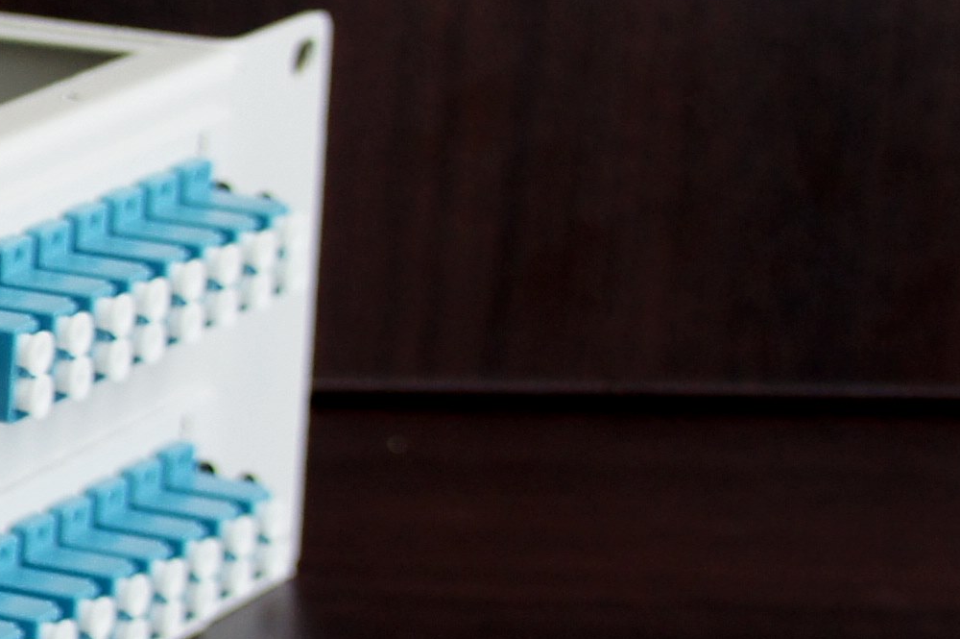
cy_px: 381
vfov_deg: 6.2
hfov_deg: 8.7
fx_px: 5888
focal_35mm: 221
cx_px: -1128
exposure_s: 1/50
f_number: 4
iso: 250
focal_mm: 30
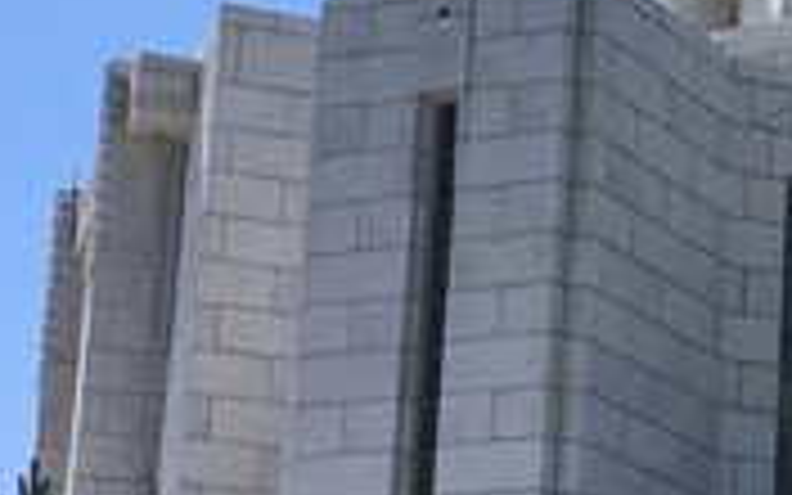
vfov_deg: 8.8
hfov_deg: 13.4
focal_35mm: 149
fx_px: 3216
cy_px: 414
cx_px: 1102
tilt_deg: +10.8
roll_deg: -0.7
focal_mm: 3.3
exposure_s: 1/1031
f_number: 2.4
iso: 25
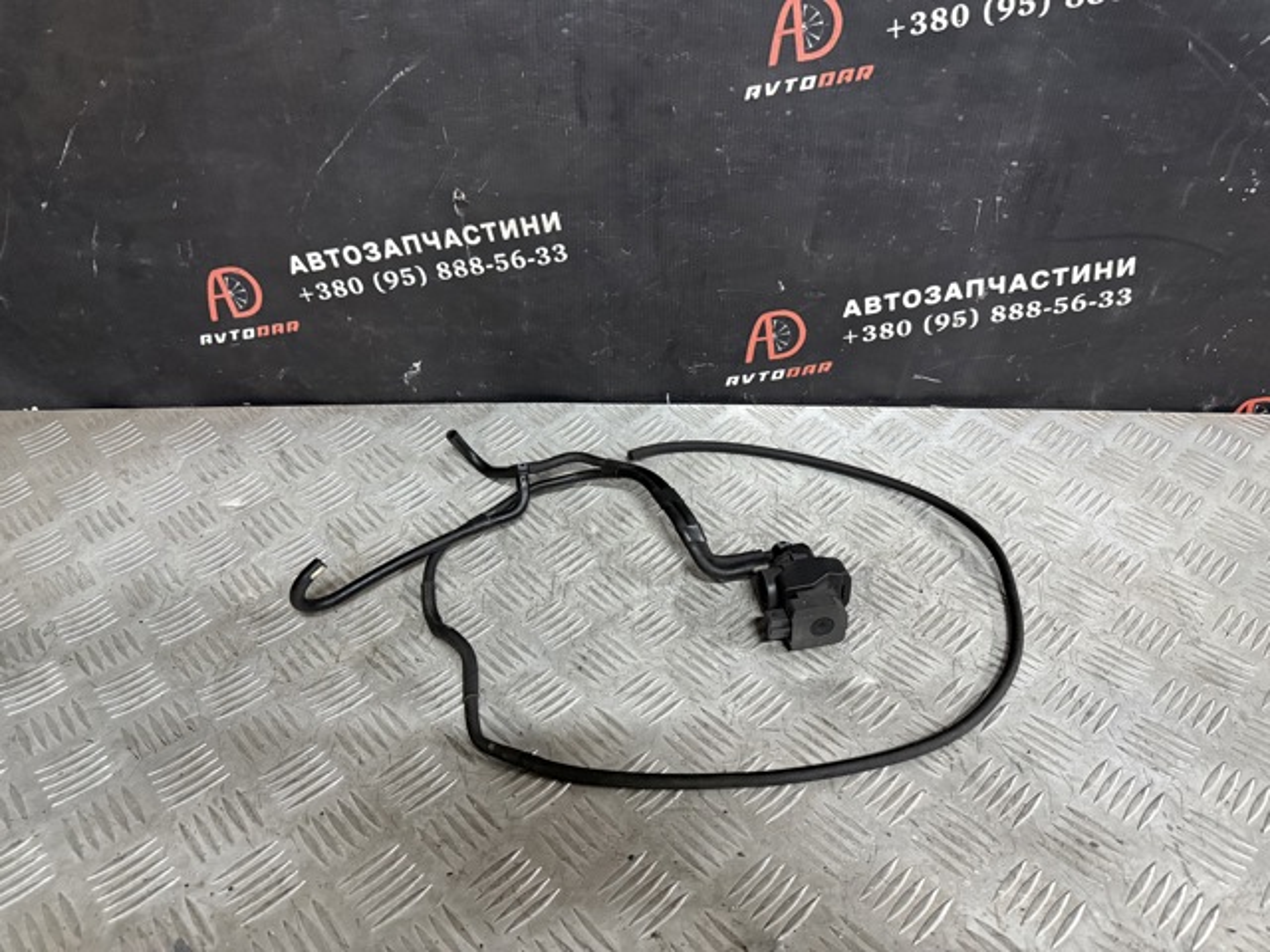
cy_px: 476
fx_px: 881
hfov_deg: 71.6
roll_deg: -0.3
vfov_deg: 56.8
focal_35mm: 24
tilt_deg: -32.3
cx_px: 635
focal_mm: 6.76
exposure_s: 1/54
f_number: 1.78
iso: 800
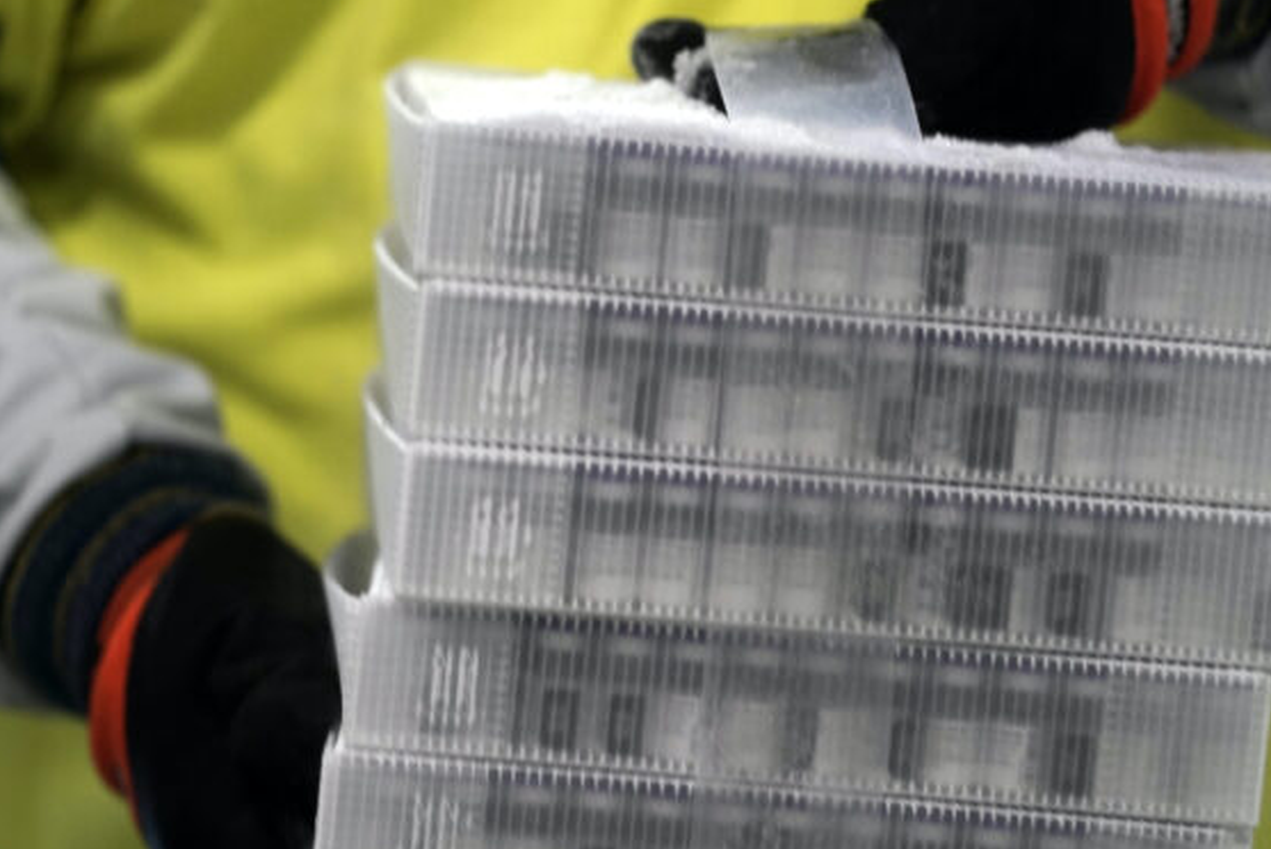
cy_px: 548
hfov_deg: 10.4
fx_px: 6958
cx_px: 614
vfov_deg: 7.0
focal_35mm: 197
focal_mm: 143
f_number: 2.8
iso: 1600
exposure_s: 1/200
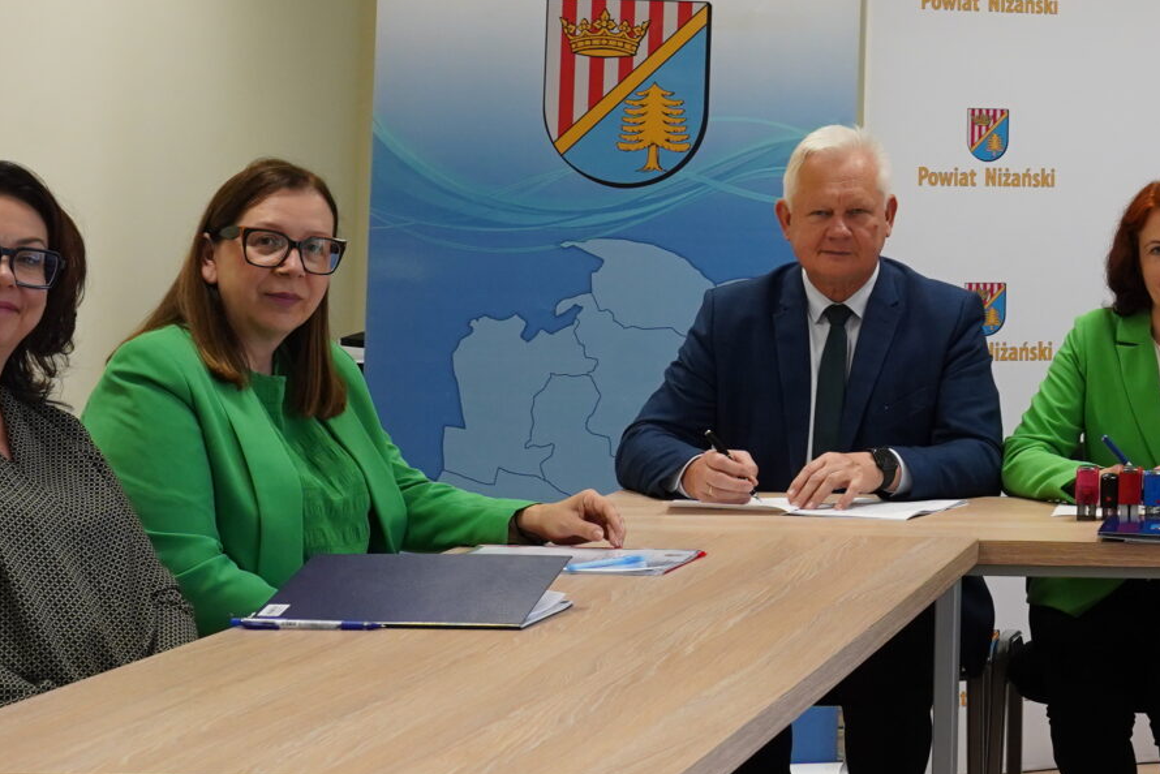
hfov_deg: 20.7
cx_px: 1395
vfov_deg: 14.7
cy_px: 55
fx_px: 2965
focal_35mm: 92
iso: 1250
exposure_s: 1/160
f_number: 6.3
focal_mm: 32
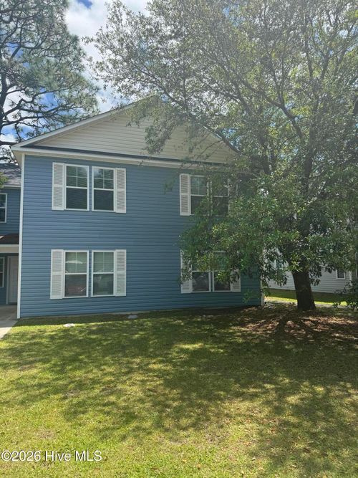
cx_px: 179
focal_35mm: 24
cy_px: 239
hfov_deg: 56.8
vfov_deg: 71.6
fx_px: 331
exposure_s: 1/2331
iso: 80
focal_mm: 6.76
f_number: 1.78
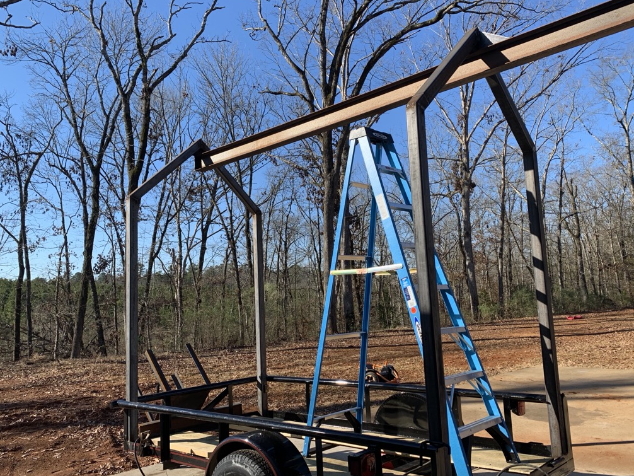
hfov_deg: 58.3
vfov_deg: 45.4
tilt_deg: +7.0
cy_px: 228
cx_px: 326
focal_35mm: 31
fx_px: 568
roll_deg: +2.2
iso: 25
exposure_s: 1/1332
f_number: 1.8
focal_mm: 4.25
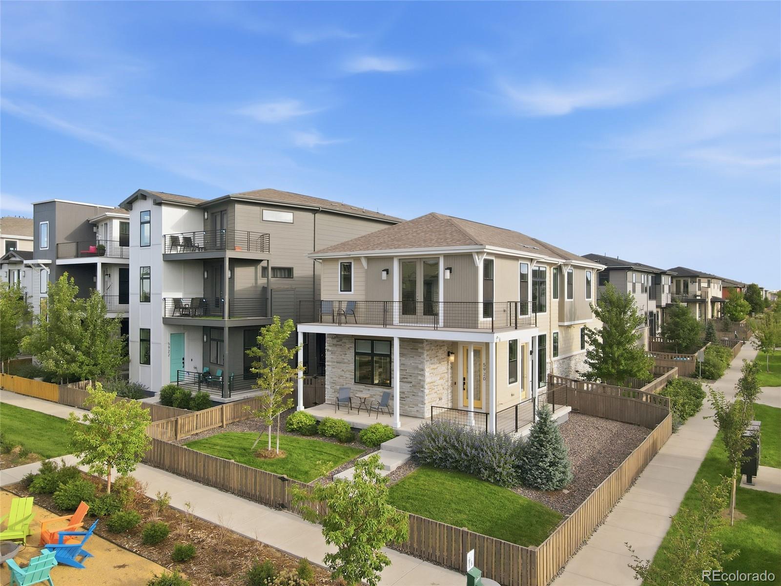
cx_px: 390
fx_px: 541
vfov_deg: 56.8
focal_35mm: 24
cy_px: 293
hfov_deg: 71.6
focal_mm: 4.5
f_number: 2.8
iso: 100
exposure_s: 1/350
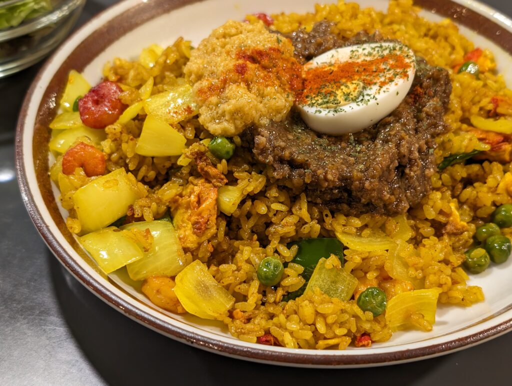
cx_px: 256
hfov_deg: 38.9
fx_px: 726
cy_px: 193
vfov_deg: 29.7
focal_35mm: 49
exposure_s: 1/30.3
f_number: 1.68
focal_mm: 6.9
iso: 104
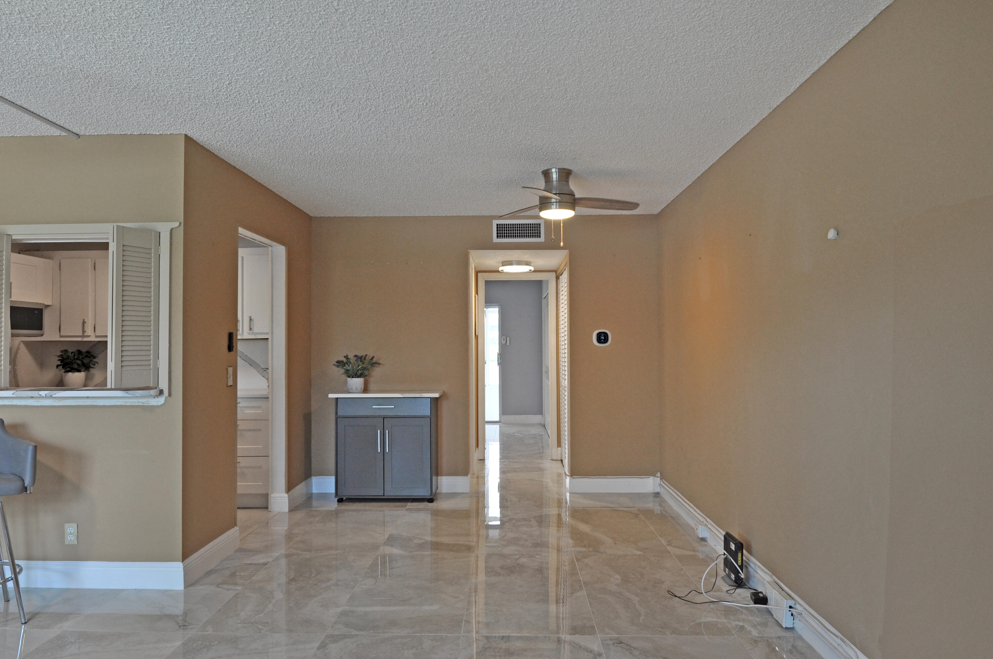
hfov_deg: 73.8
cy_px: 330
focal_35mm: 24
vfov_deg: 53.0
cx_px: 496
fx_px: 661
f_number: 4
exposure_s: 1/60
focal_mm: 16
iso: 400
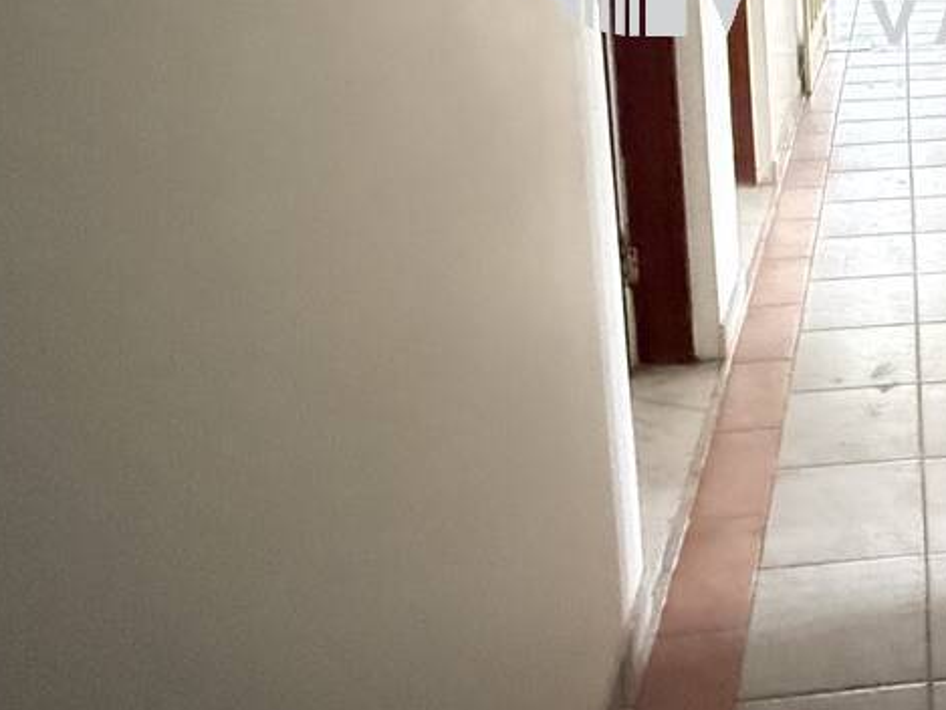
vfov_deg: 30.6
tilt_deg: -8.3
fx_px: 1175
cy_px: -40
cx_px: 1039
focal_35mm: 43
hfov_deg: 37.0
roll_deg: +1.1
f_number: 2.2
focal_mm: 2.22
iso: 2500
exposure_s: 1/29
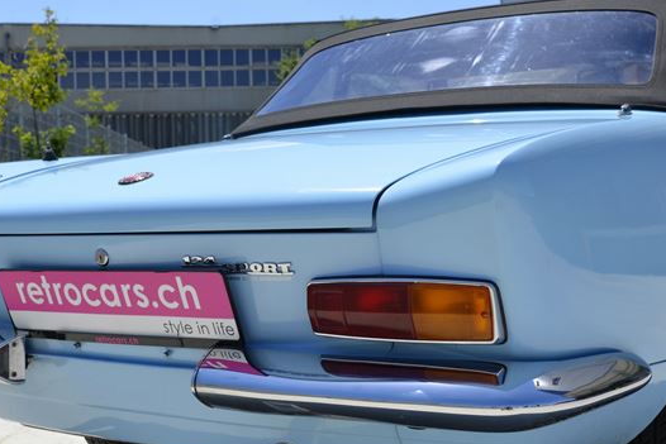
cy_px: 253
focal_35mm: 51
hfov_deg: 38.9
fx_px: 944
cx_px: 351
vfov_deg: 26.5
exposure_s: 1/250
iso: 100
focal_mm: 28
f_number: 8
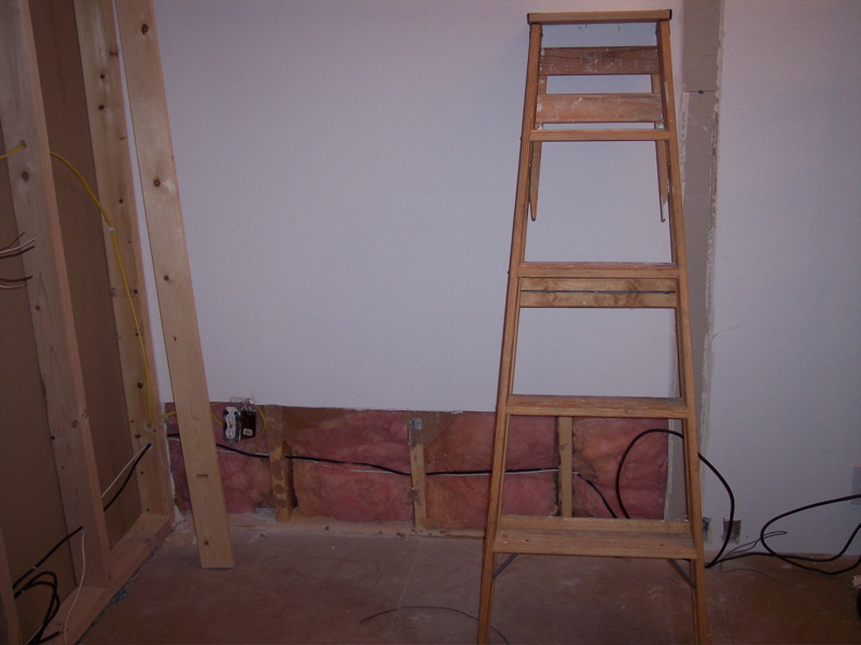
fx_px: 945
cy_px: 322
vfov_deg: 37.7
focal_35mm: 38
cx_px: 430
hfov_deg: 49.0
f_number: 2.8
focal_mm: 8
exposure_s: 1/30
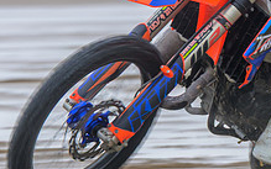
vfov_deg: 1.3
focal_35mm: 1014
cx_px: 98
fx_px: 7491
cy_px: 6
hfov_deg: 2.1
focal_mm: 200
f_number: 4
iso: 64
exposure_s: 1/250
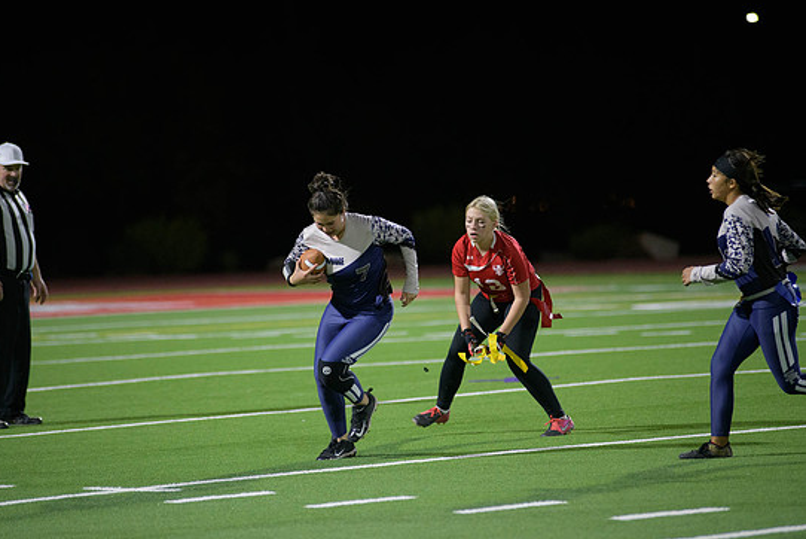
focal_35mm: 214
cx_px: 376
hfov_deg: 9.6
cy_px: 279
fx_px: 4794
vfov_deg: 6.4
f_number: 2.8
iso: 3600
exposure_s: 1/640
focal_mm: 200
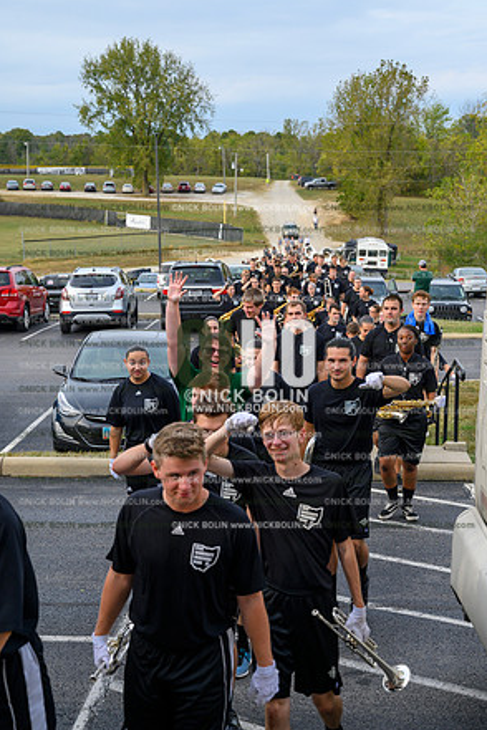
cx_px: 246
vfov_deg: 37.5
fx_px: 1075
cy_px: 366
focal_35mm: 53
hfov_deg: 25.5
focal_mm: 52
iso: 200
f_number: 4.5
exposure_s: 1/800
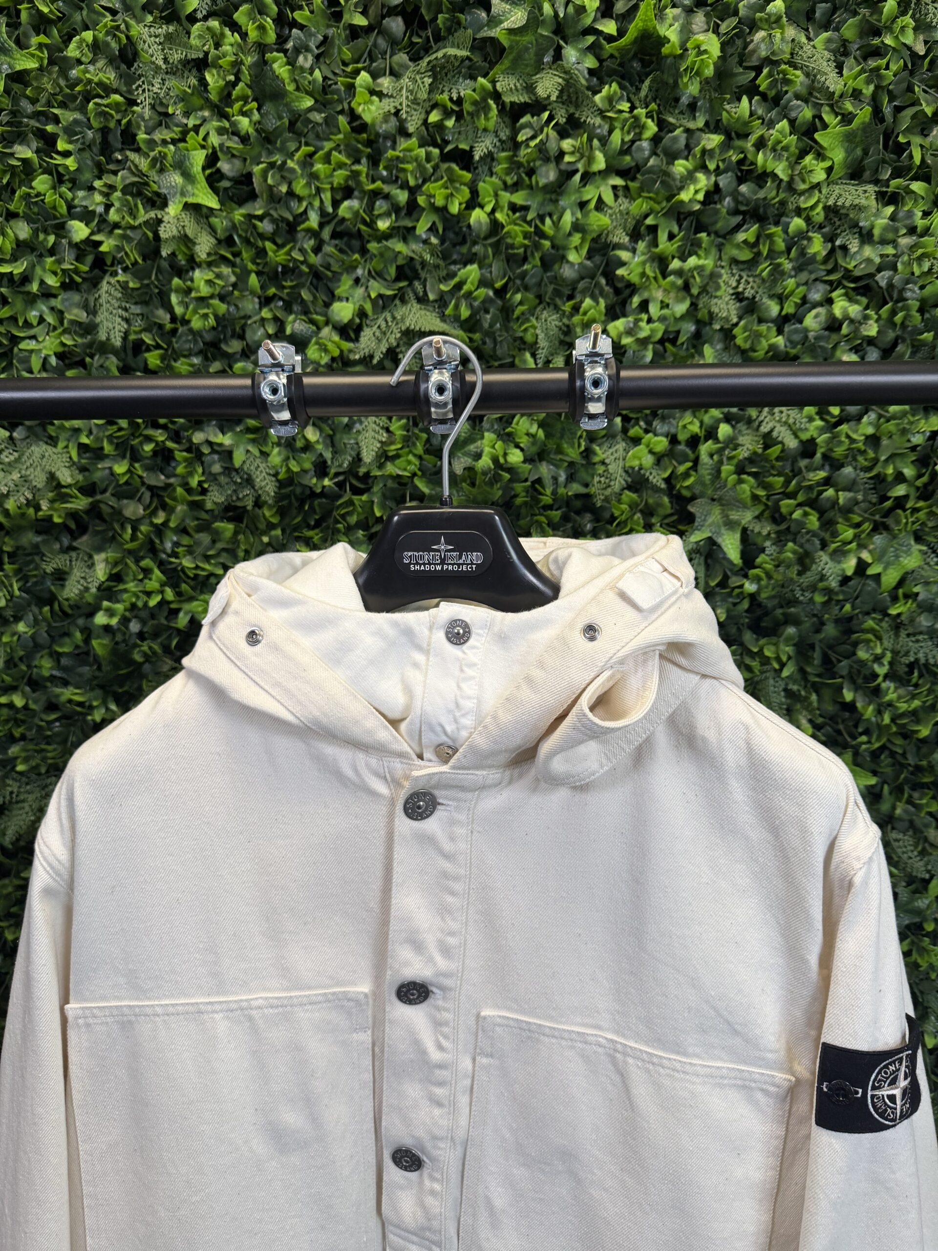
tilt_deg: -8.4
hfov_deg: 56.8
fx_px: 867
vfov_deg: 71.6
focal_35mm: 24
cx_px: 469
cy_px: 626
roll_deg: +0.7
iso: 125
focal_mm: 6.76
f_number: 1.78
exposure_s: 1/121
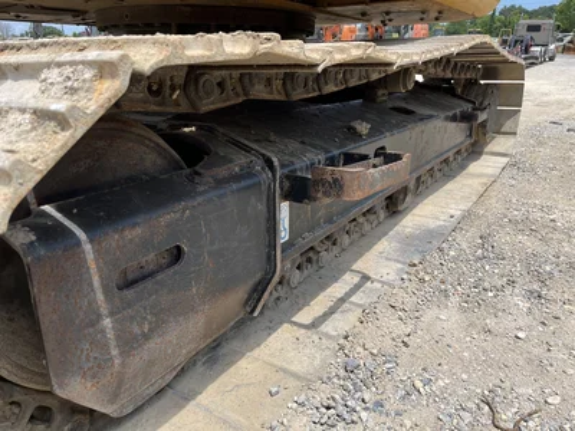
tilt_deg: -19.2
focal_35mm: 26
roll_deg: +0.9
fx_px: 432
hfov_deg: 67.3
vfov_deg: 53.1
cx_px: 288
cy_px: 216
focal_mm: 5.1
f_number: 1.6
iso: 50
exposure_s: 1/2632
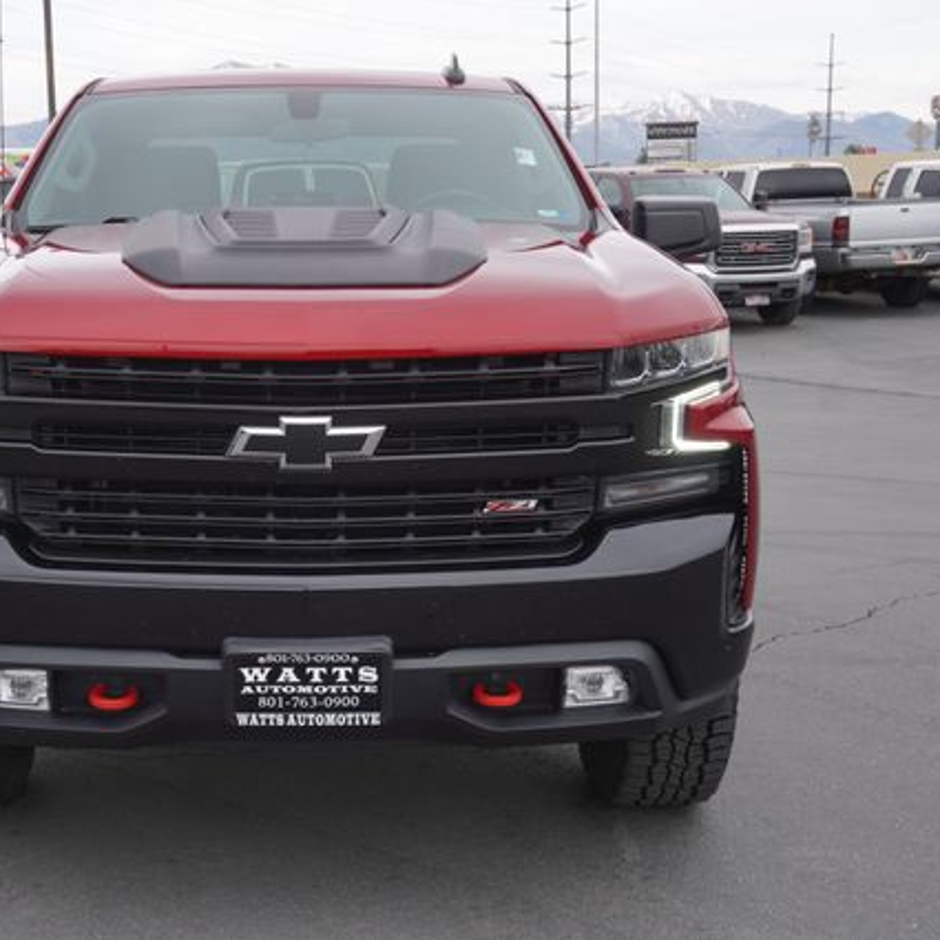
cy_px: 471
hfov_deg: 33.7
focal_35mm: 50
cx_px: 312
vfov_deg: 34.0
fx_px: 1536
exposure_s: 1/160
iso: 100
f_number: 7.1
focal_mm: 26
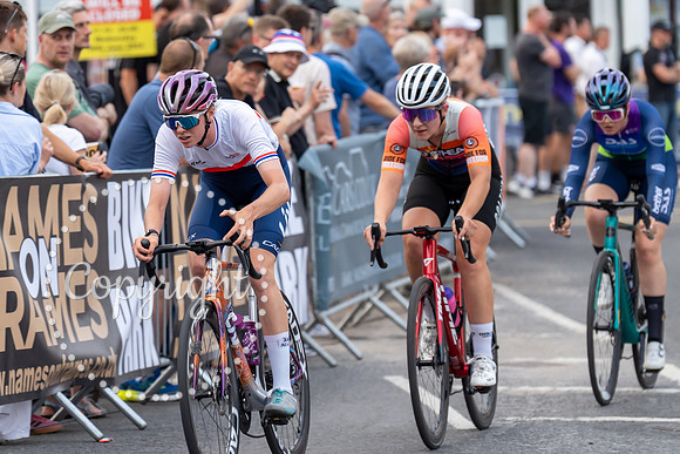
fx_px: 4422
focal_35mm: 234
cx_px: 215
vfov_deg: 5.9
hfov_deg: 8.8
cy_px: 134
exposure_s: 1/1000
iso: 500
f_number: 3.2
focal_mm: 164
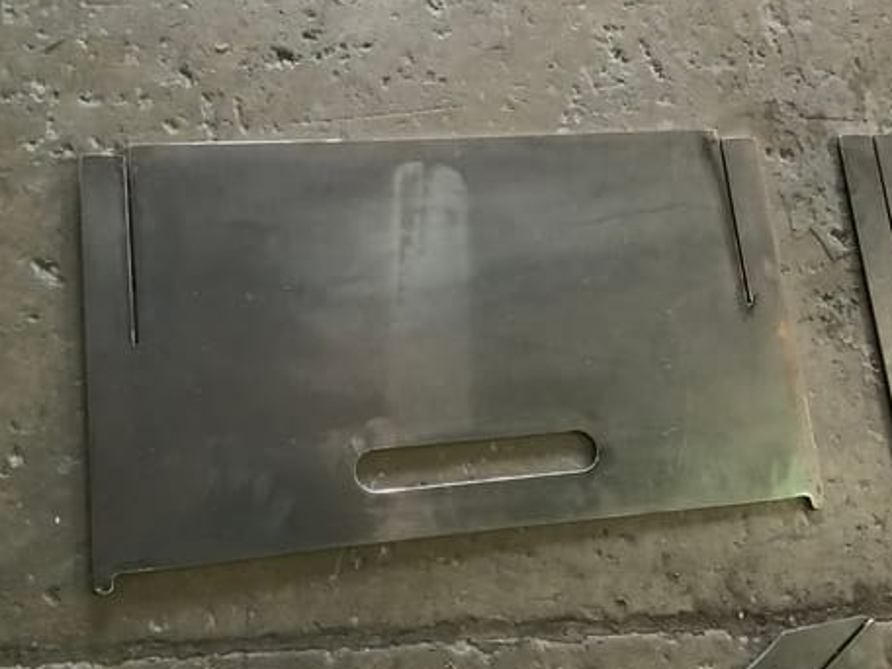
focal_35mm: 34
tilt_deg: -76.4
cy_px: 345
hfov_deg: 53.9
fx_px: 876
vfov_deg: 41.8
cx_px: 409
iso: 800
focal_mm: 3.3
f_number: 2.4
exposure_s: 1/17
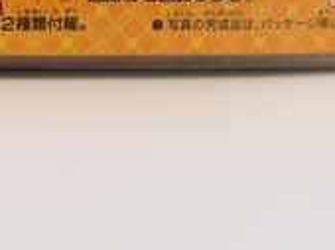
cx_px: -290
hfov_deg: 13.3
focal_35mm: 132
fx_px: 1276
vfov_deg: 10.8
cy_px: -112
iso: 100
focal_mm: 6
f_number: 8
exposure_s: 1/3
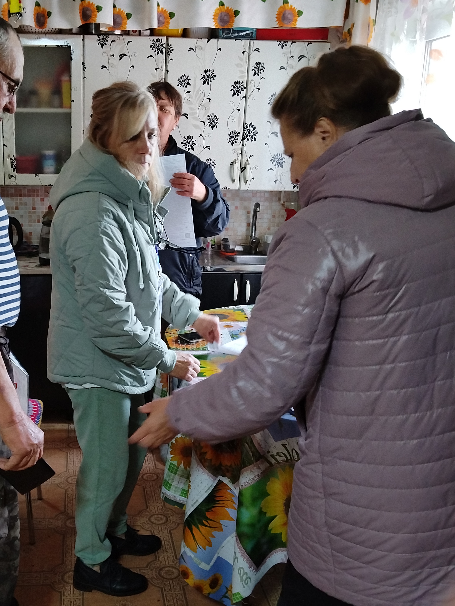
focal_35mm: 38
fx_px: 666
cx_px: 125
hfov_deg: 37.0
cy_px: 314
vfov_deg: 49.0
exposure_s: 1/20
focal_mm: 4.25
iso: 321
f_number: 1.8
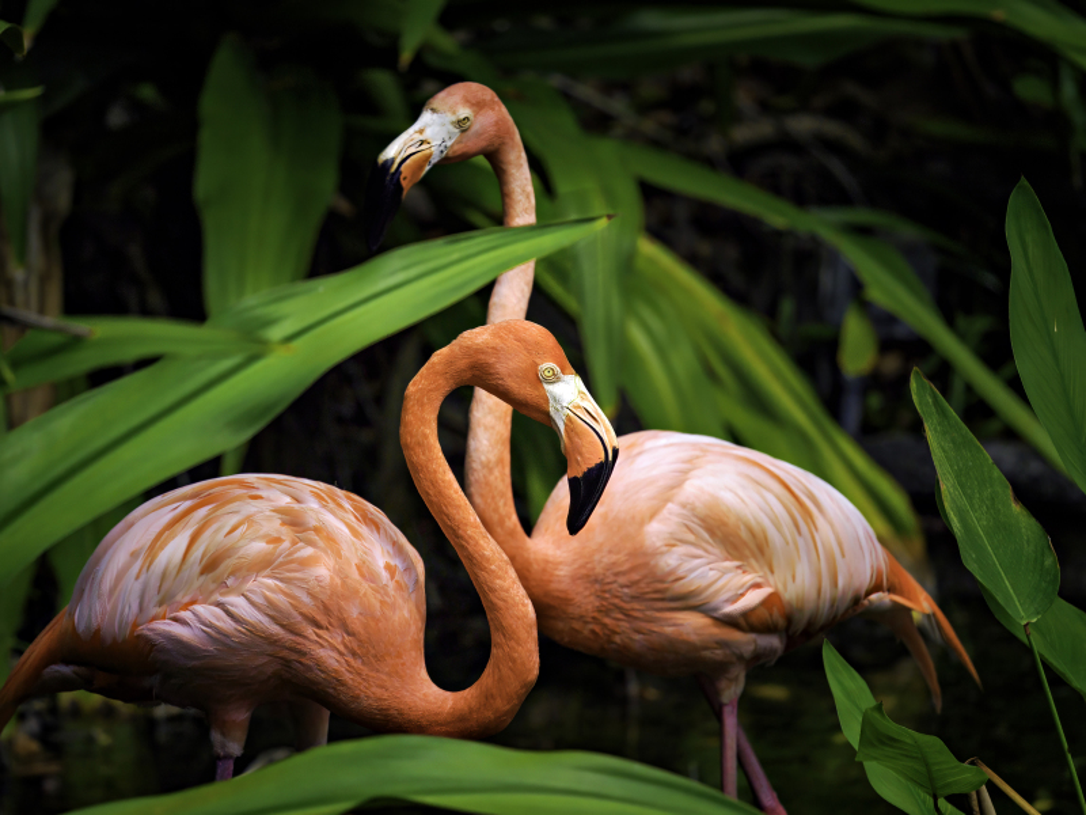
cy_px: 408
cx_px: 543
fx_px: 9412
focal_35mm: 300
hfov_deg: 6.6
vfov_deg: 5.0
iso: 250
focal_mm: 150
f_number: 4.5
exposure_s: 1/5000
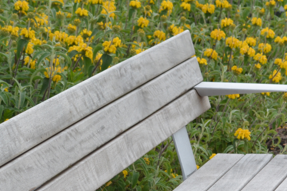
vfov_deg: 5.1
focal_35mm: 268
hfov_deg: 7.7
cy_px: 166
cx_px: 21
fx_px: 2136
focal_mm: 52
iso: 160
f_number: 8
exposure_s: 1/250
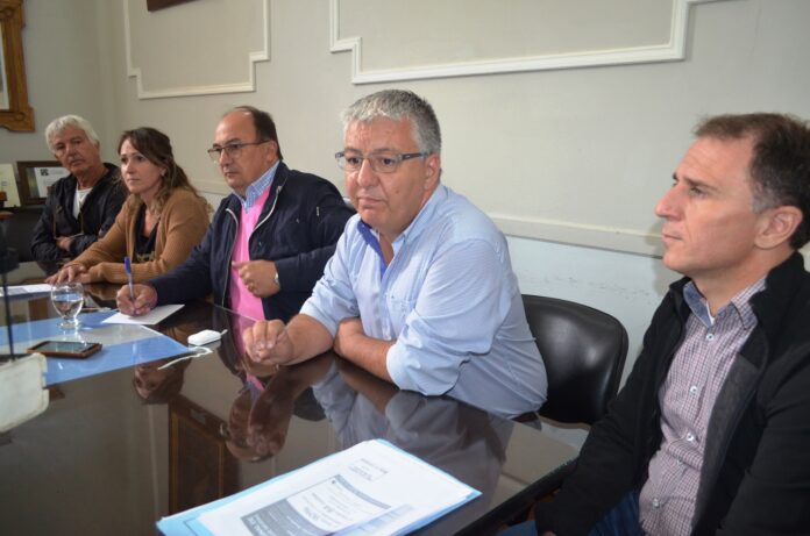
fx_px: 606
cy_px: 268
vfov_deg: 47.7
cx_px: 405
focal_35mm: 27
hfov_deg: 67.5
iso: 1100
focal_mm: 18
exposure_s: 1/60
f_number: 3.5
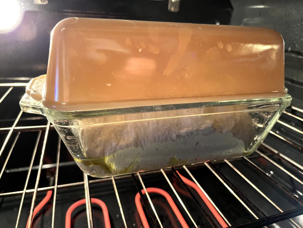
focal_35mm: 26
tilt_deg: -19.7
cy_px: 114
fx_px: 228
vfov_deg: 53.1
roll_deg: -2.7
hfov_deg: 67.3
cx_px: 152
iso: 500
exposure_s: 1/40
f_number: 1.6
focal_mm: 5.1
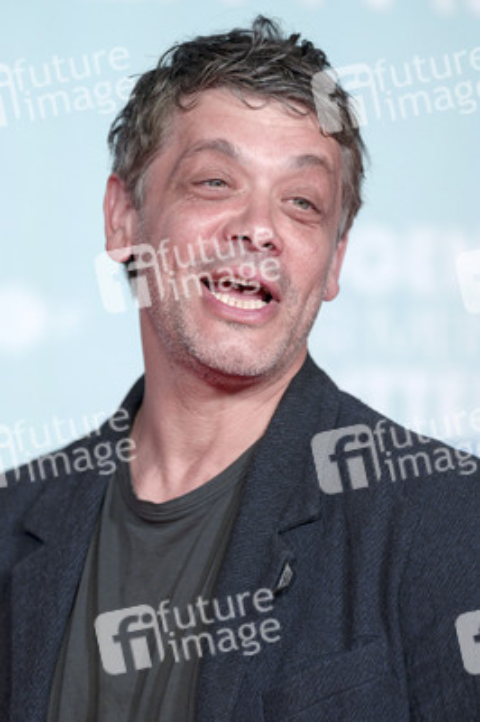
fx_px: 4007
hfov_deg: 6.9
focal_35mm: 200
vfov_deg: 10.3
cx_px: 240
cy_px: 361
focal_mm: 200
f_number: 2.8
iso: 500
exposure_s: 1/250
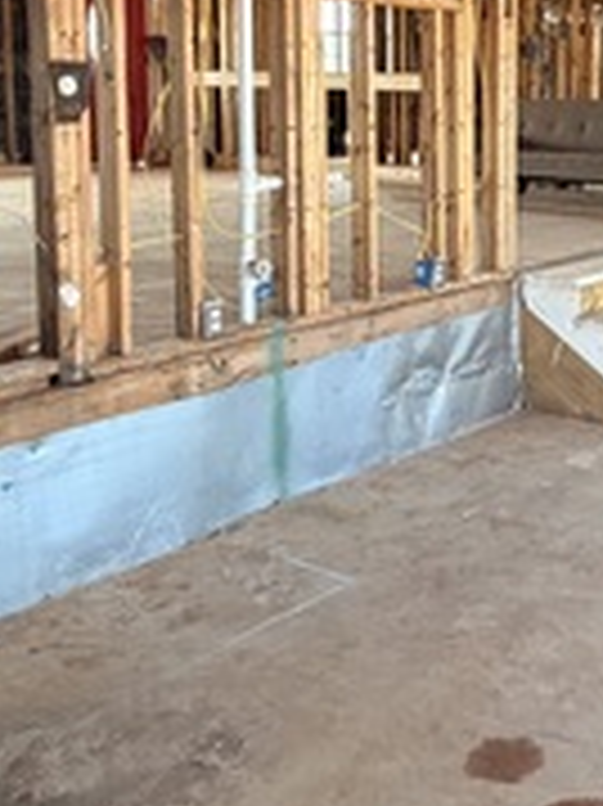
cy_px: 225
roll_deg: -0.9
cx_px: 644
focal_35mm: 50
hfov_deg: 27.0
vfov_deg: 37.5
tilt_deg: -6.2
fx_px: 1163
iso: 320
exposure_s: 1/75
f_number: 2.2
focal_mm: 2.22
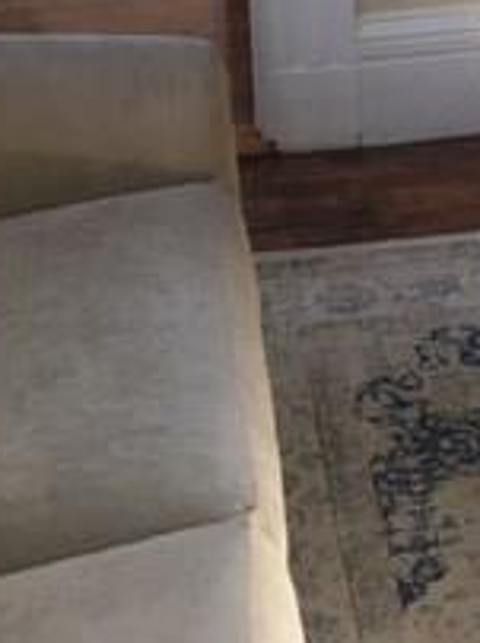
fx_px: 1705
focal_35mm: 92
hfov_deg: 15.8
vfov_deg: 20.1
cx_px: 464
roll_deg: +0.0
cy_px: -105
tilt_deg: -15.1
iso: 40
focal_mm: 4.15
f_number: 2.2
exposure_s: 1/30
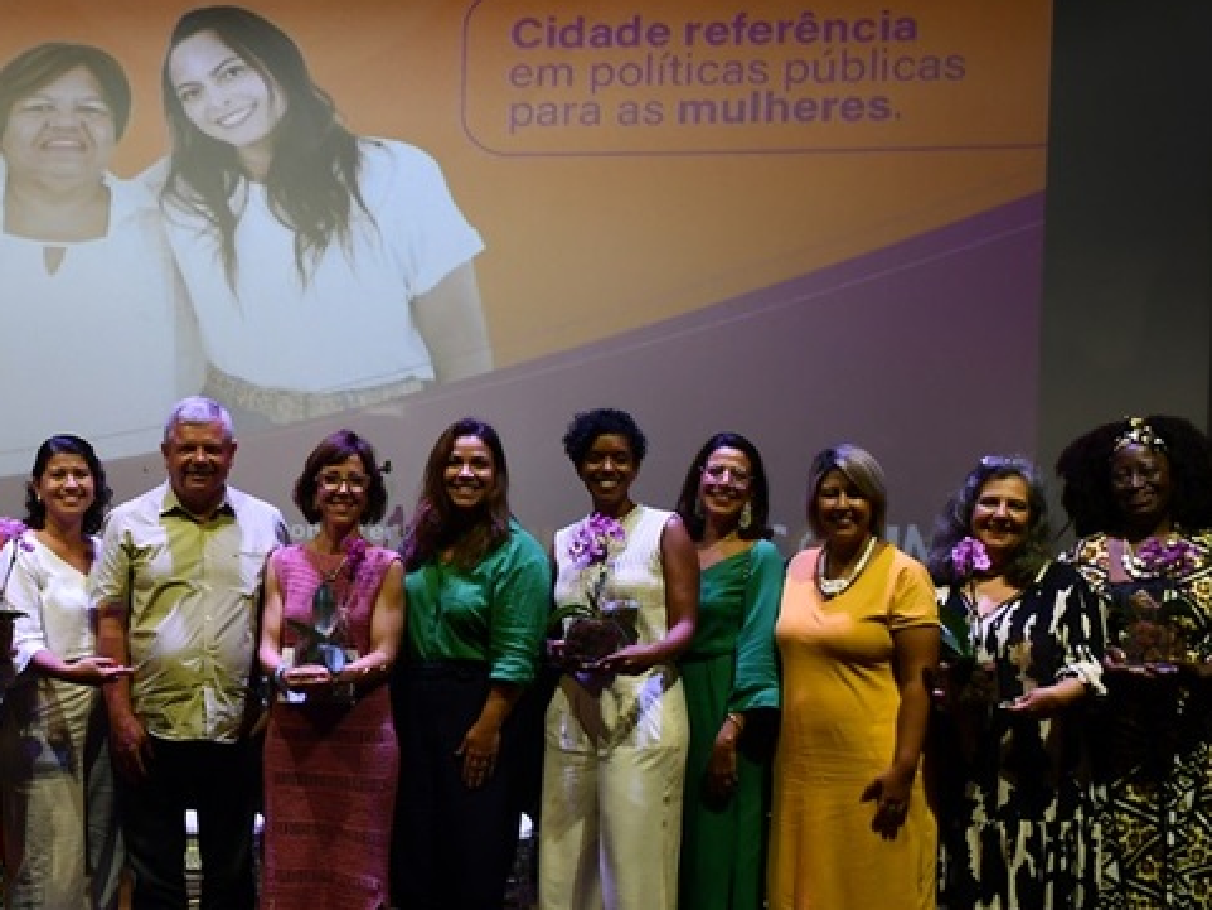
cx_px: 209
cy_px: 523
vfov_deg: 20.4
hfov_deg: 26.4
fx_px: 2522
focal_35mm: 72
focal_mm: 24
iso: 560
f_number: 5.6
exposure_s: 1/60
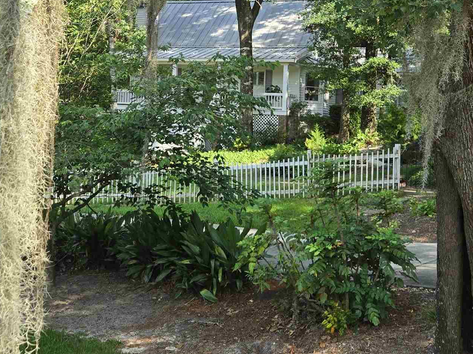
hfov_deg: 34.3
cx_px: 193
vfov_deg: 25.8
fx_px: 765
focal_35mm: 56
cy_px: 90
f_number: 1.8
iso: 25
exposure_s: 1/463
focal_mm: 5.4
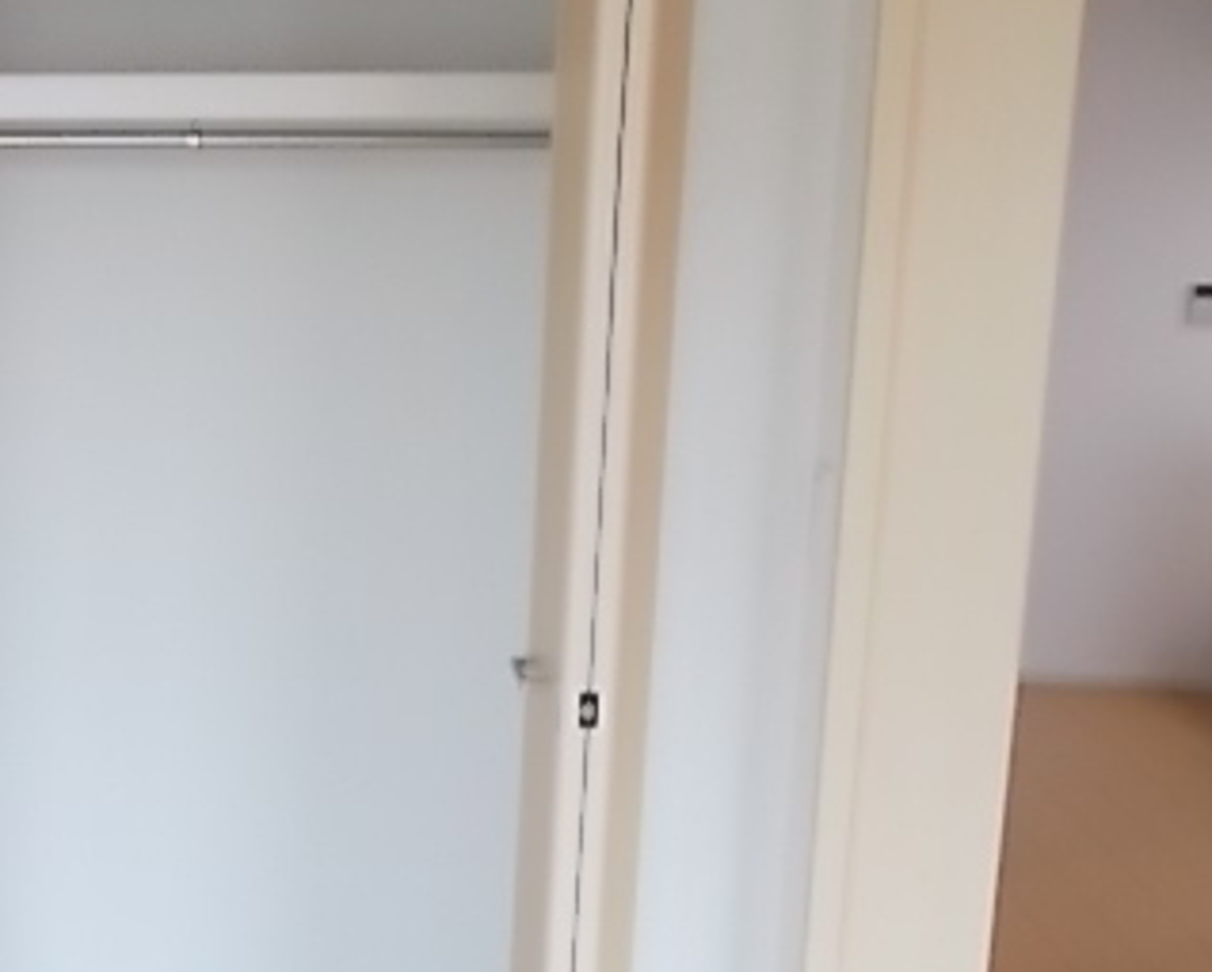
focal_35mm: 51
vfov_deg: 29.7
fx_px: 1831
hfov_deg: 34.1
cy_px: 560
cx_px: 65
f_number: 3.2
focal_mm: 4.6
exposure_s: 1/20
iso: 200
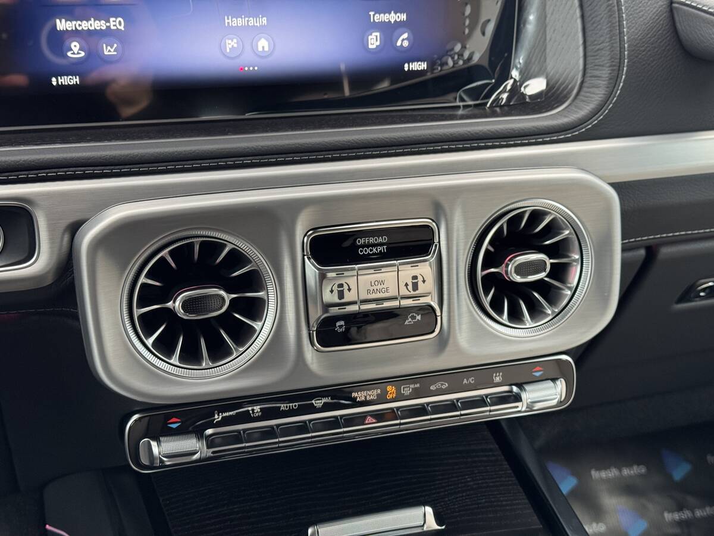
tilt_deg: -30.9
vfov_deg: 30.3
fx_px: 990
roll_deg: -4.6
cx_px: 357
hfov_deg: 39.7
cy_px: 268
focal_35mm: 48
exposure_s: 1/58
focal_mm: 6.76
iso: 200
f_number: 1.78
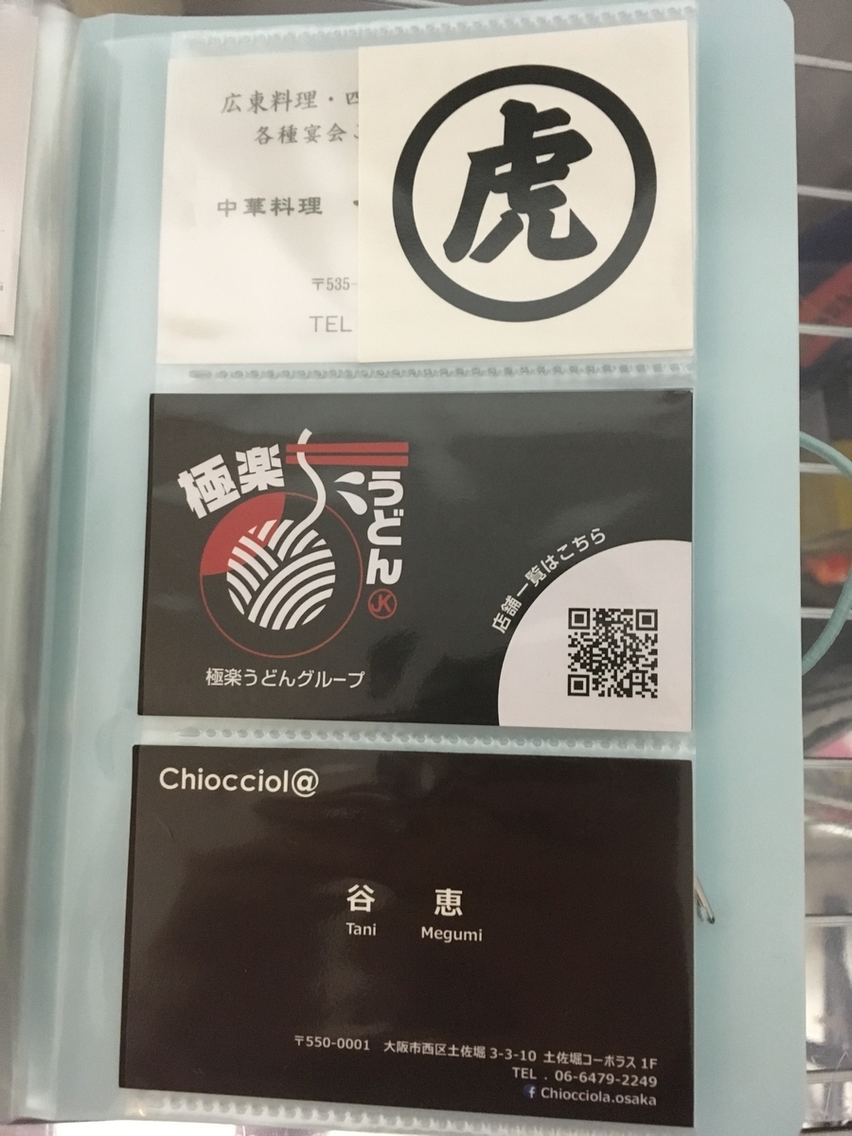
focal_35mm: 29
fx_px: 952
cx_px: 426
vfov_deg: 61.7
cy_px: 568
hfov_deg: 48.2
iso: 320
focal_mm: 4.15
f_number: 2.2
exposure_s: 1/15
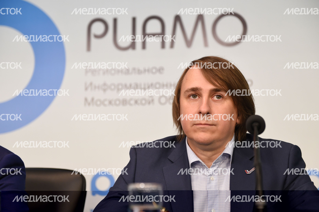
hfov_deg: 28.9
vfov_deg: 19.4
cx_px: 160
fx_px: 620
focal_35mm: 70
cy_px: 106
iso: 2500
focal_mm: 70
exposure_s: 1/320
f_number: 3.5
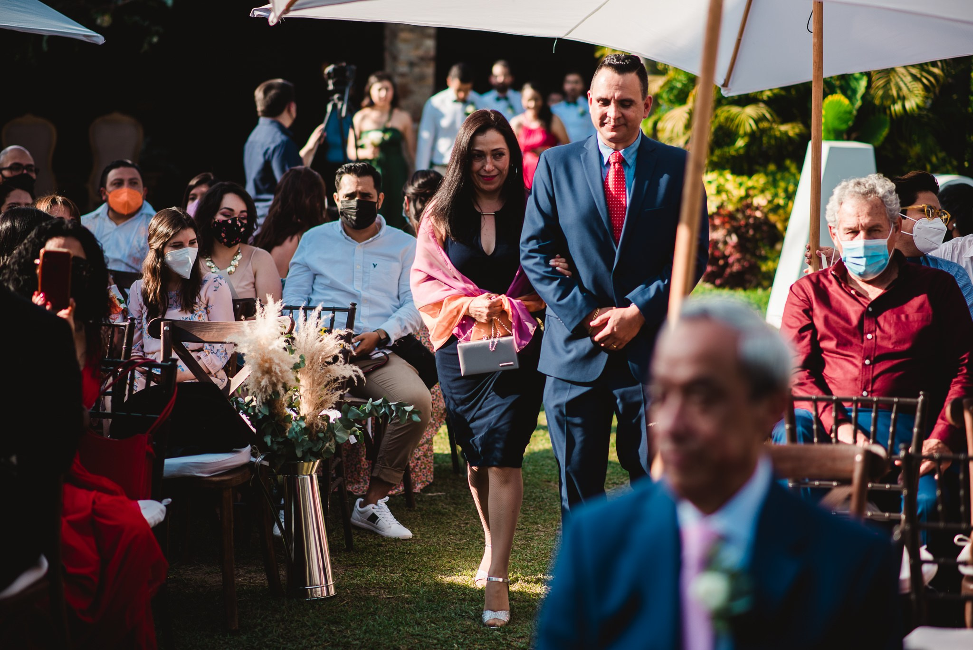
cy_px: 325
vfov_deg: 16.1
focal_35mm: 85
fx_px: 2298
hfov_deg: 23.9
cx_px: 486
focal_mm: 85
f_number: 2.5
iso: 80
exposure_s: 1/1600
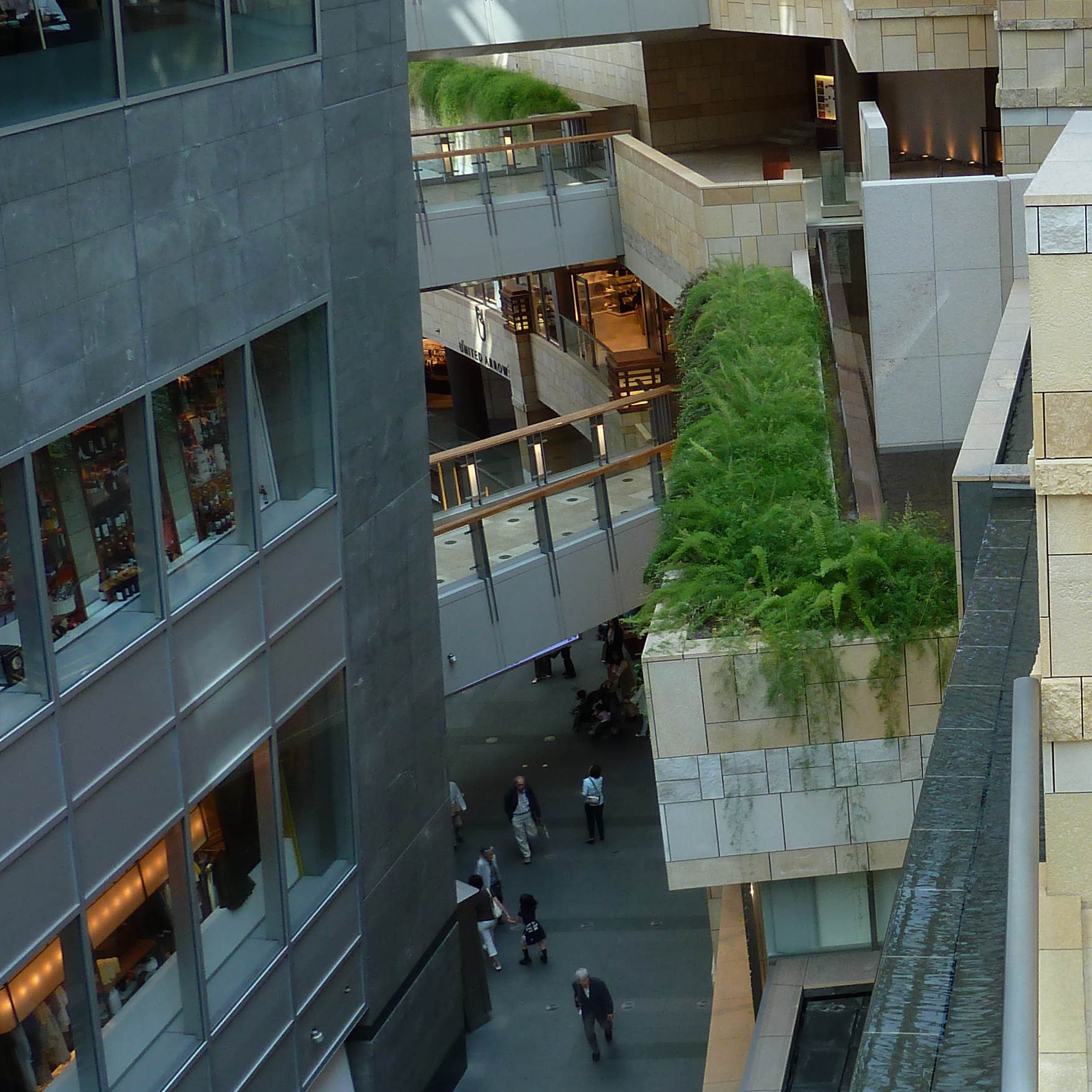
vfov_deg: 34.0
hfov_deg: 31.7
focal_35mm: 50
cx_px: 1059
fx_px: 1785
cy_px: 599
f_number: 3.3
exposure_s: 1/40
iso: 80
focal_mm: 4.1
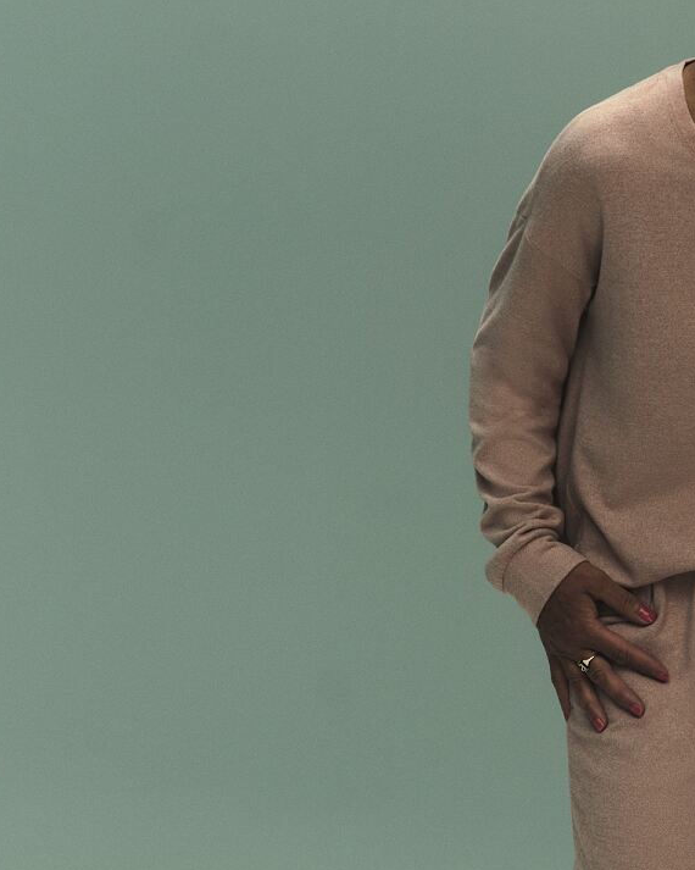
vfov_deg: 13.9
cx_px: 678
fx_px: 3550
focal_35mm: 138
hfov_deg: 11.1
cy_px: 621
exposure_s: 1/125
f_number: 8
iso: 200
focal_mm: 80
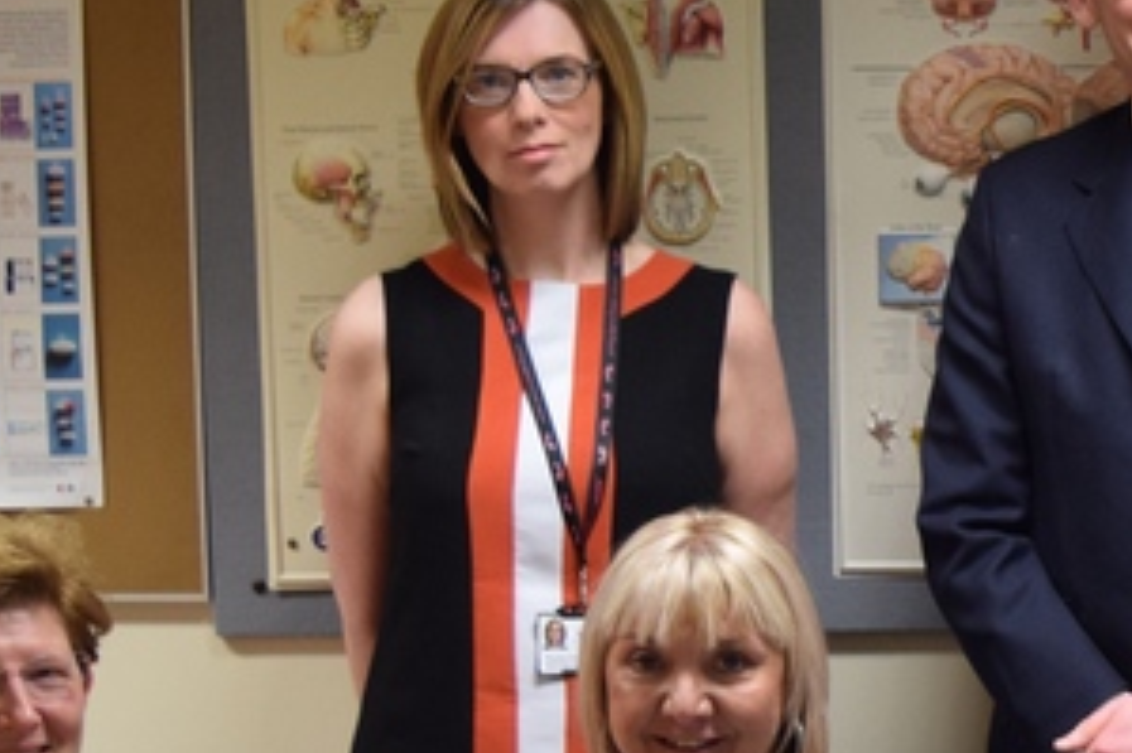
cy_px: 691
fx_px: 2902
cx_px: 1132
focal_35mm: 92
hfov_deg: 21.3
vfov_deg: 14.6
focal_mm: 23
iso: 800
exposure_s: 1/80
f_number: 3.8
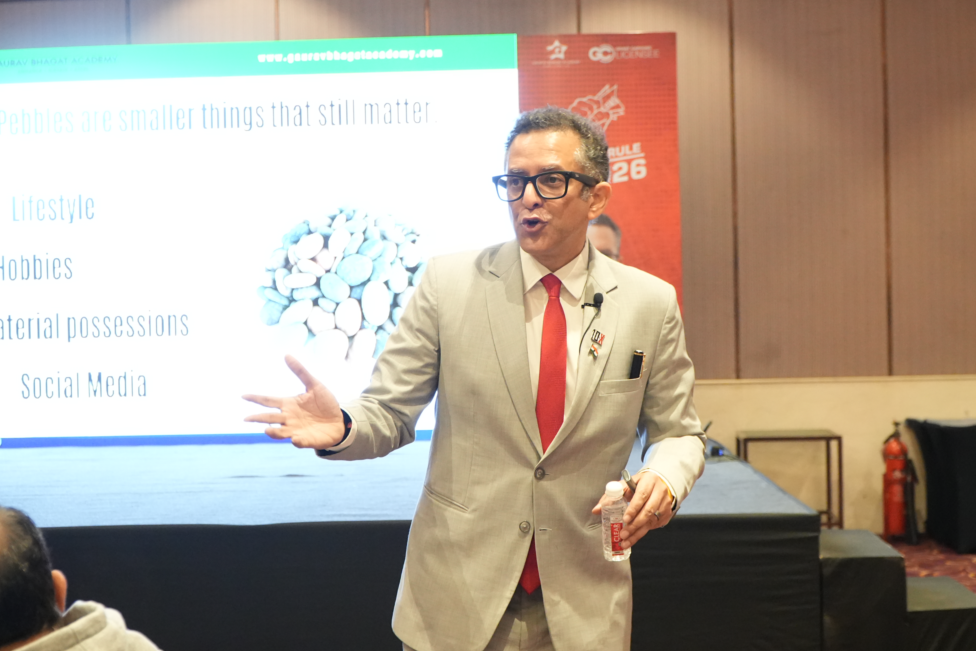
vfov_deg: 24.6
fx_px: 1491
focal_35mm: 55
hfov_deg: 36.2
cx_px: 457
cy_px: 344
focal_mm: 32
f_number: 4
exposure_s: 1/100
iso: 4000
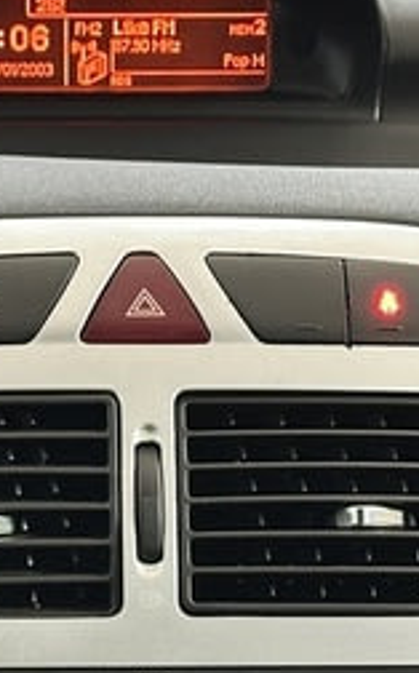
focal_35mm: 182
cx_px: 93
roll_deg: -0.7
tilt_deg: -20.6
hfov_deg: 7.2
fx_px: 3333
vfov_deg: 11.3
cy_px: 816
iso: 250
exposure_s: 1/33
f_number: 1.78
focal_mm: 6.86
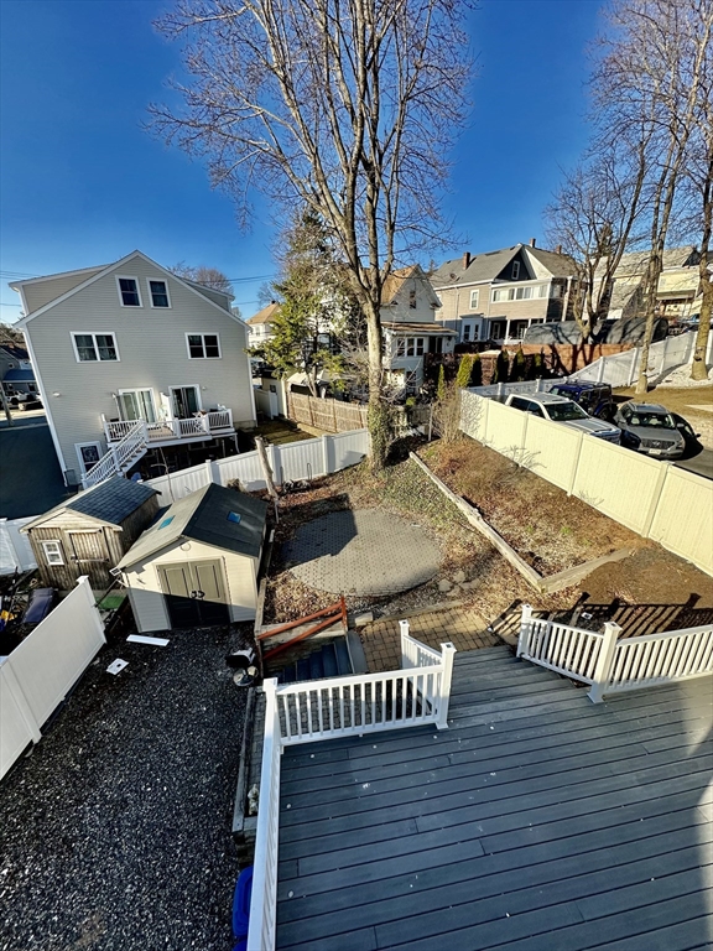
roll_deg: -2.8
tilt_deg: -20.9
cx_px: 356
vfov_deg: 102.1
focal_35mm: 14
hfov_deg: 85.7
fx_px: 384
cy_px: 476
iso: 40
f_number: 2.2
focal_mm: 2.22
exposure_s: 1/997
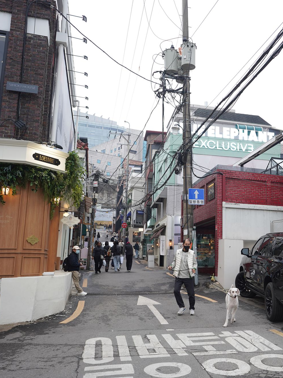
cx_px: 225
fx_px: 382
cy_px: 189
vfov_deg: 52.6
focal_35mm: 35
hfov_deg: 39.2
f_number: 4
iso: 100
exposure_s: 1/100
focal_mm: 24
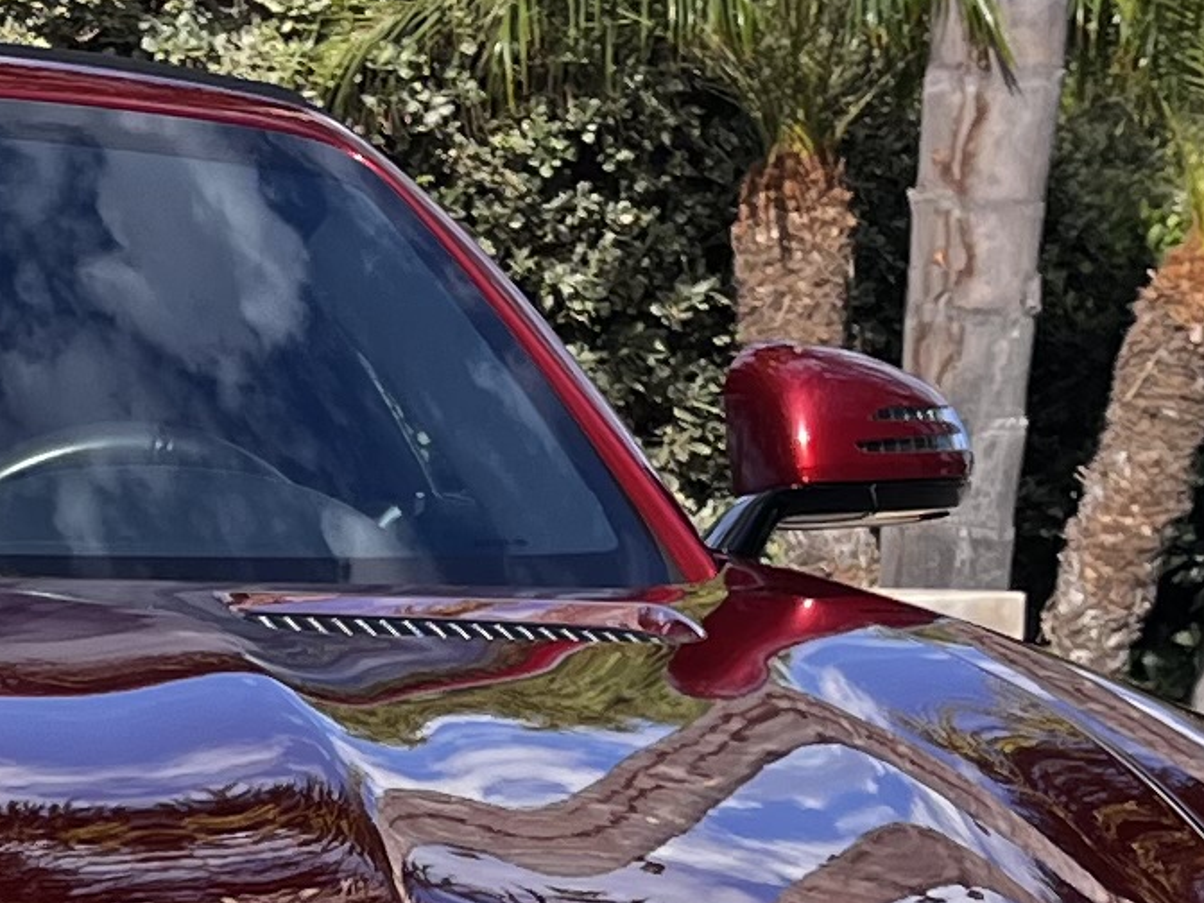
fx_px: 5426
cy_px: 1439
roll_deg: -1.3
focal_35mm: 156
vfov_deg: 9.2
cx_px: -557
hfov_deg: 12.1
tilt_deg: -10.6
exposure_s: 1/1477
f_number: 1.6
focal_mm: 5.1
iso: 50
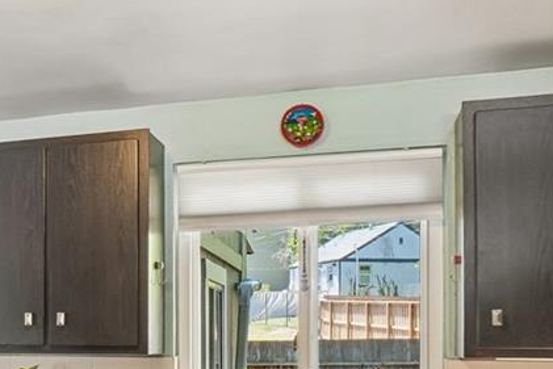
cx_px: -92
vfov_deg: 22.9
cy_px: 360
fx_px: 876
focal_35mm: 57
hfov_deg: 30.4
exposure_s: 1/15
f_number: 8
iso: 400
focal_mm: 10
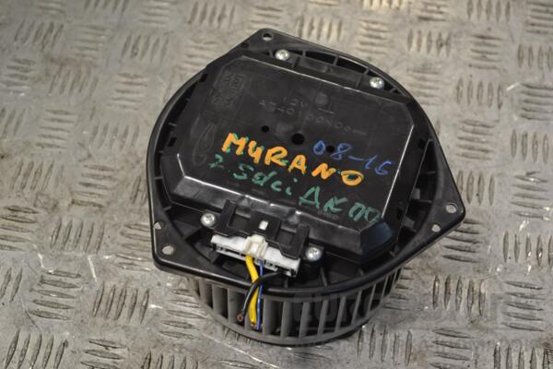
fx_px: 922
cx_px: 276
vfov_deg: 22.6
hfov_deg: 33.4
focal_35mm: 60
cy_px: 184
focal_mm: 40
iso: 400
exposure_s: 1/125
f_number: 5.3
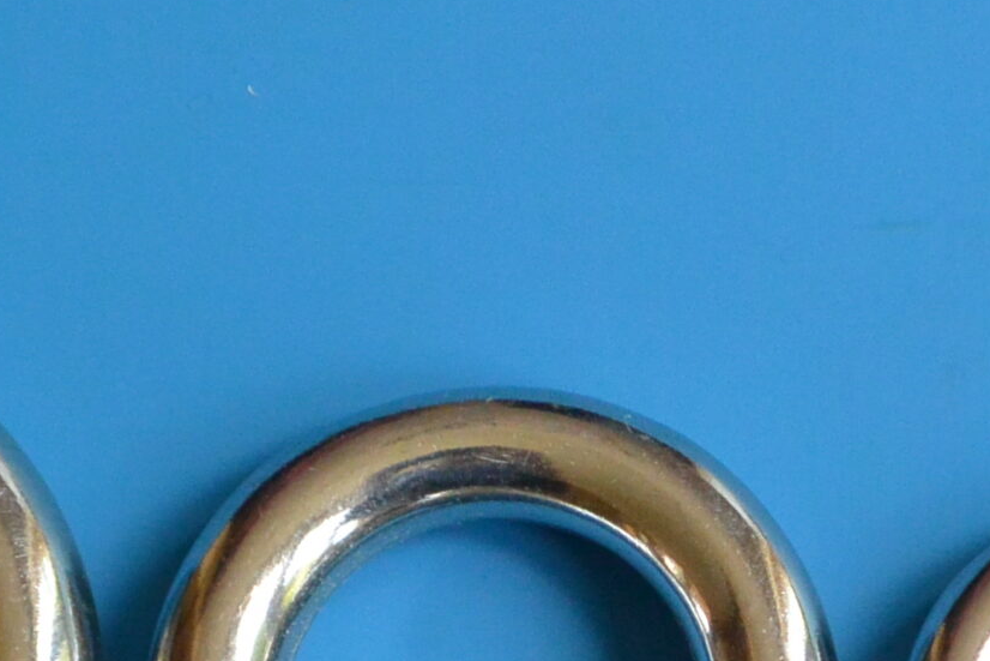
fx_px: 6903
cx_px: 599
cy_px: 804
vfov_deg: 5.5
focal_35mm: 251
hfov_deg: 8.2
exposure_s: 1/60
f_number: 5.6
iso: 720
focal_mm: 30
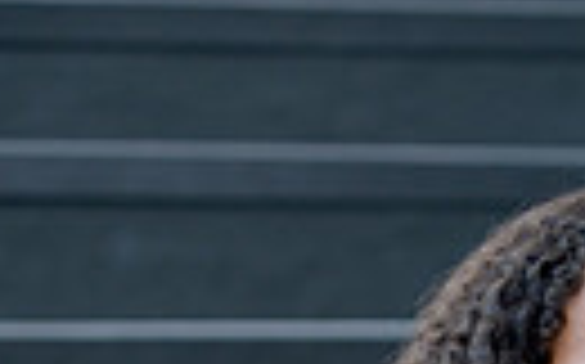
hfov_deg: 8.4
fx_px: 3935
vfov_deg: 5.1
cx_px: 657
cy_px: 993
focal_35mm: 247
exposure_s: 1/80
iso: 250
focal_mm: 70
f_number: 2.8
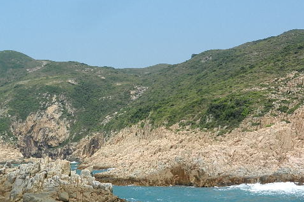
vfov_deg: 25.3
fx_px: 448
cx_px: 107
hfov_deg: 37.2
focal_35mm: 53
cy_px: 140
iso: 160
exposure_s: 1/1250
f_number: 4
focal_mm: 6.9
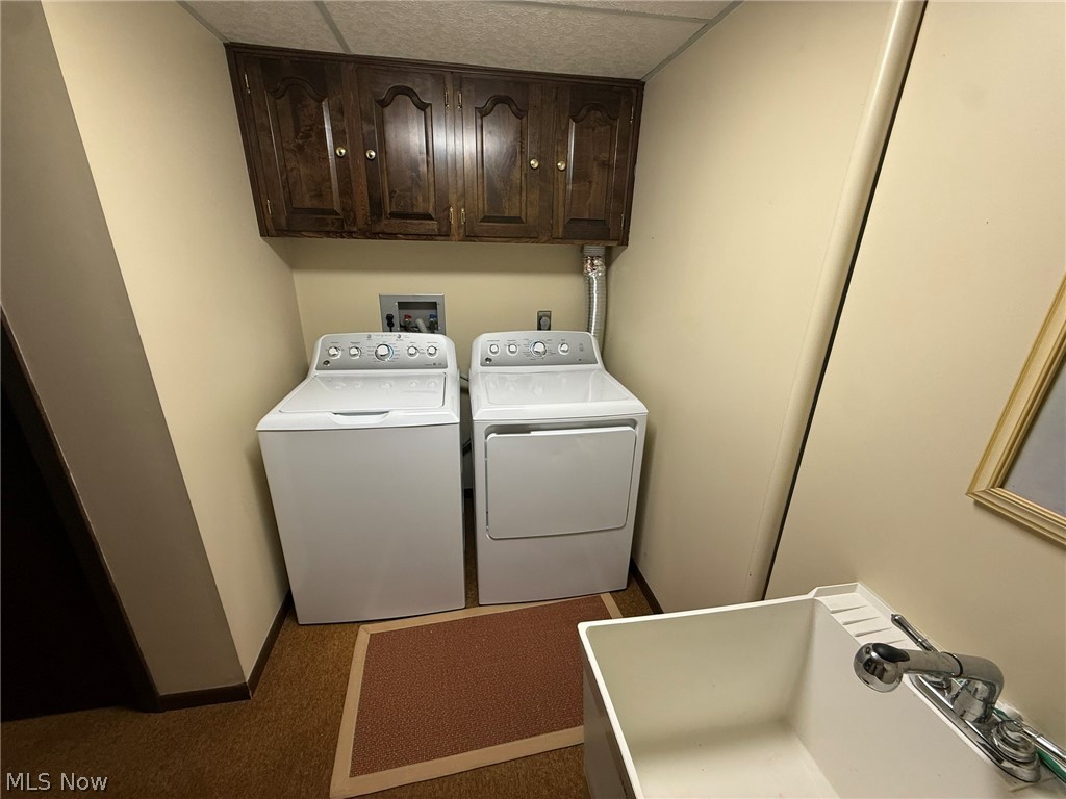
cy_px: 400
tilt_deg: -19.4
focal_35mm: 14
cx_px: 533
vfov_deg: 85.7
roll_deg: -1.9
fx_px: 431
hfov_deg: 102.1
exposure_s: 1/60
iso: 160
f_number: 2.2
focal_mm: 2.22
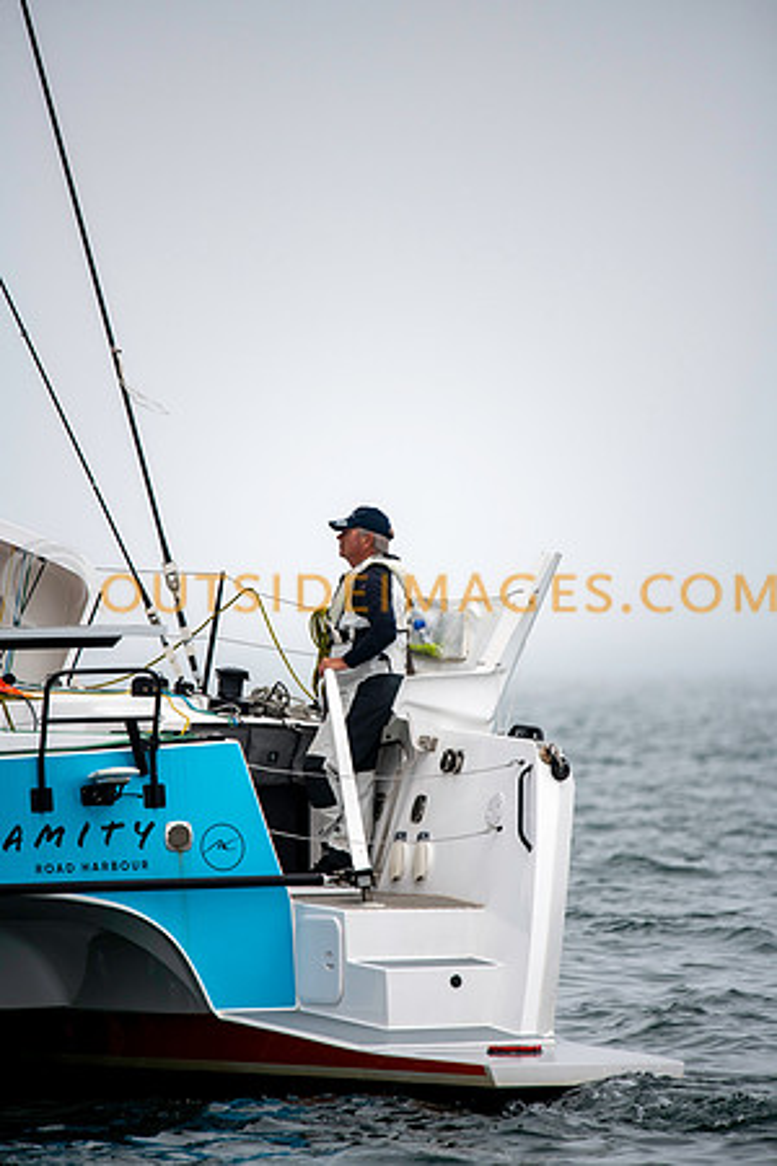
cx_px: 388
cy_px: 583
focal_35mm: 300
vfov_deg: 6.9
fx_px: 9712
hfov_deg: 4.6
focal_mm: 300
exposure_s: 1/2500
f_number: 4
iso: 250
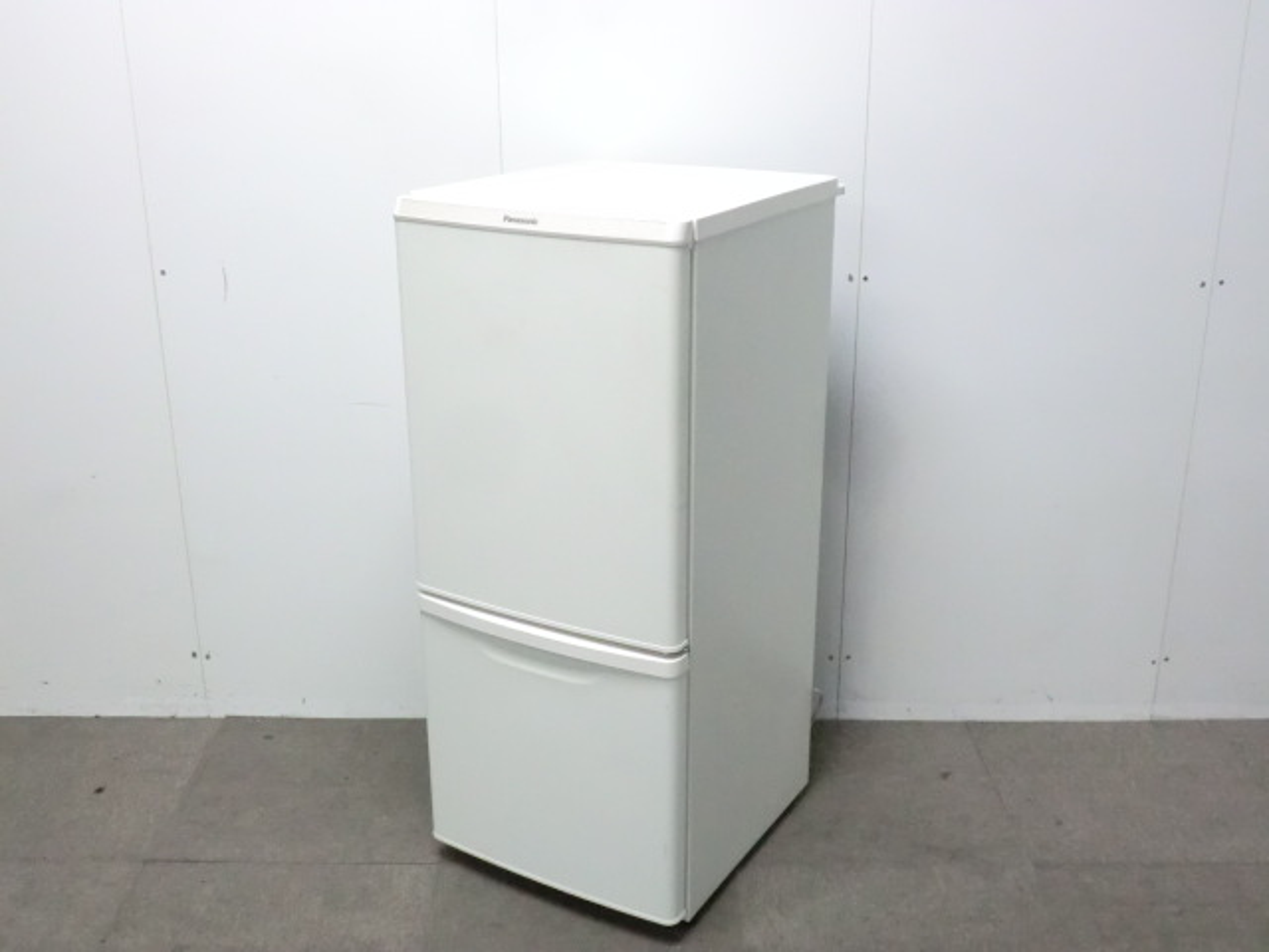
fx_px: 1393
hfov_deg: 49.0
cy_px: 476
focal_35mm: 38
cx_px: 634
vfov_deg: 37.7
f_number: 3.9
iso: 800
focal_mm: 6.9
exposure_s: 1/50
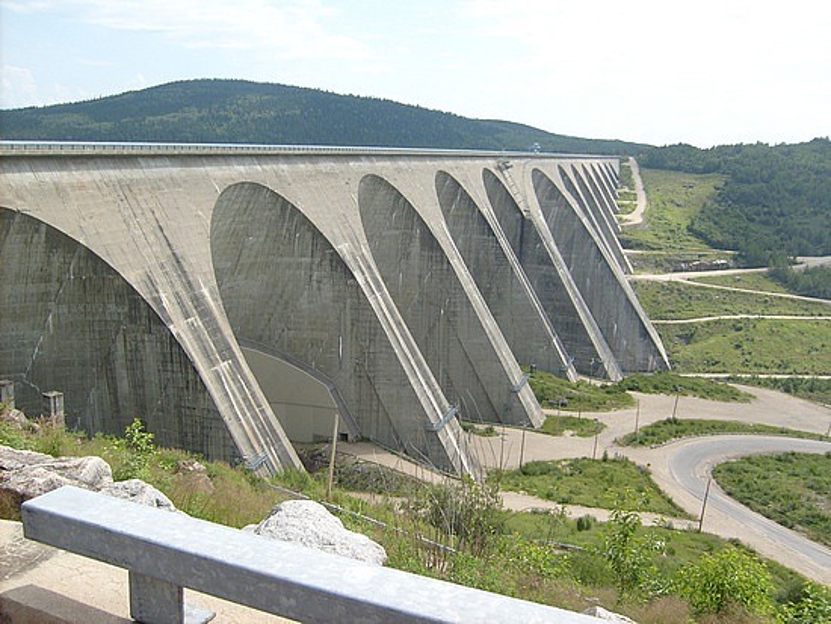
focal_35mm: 35
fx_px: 841
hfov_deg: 52.6
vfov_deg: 40.7
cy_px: 312
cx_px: 416
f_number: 7.1
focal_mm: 5.8
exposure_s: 1/250
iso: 80
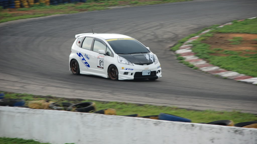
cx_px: 128
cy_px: 59
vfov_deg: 5.7
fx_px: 1455
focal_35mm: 214
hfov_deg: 10.1
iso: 100
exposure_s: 1/125
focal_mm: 135
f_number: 6.3
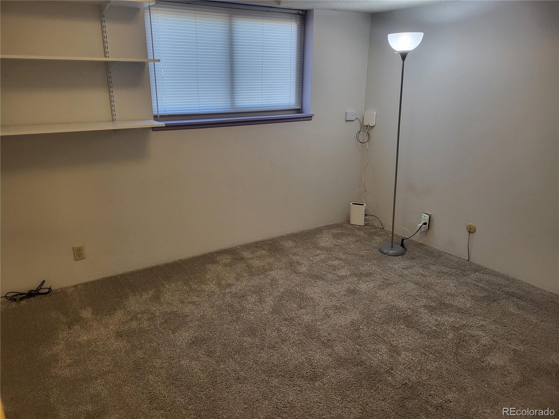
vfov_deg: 53.1
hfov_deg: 67.3
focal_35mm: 26
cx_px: 280
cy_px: 210
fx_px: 420
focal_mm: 5.4
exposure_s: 1/120
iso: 160
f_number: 1.8
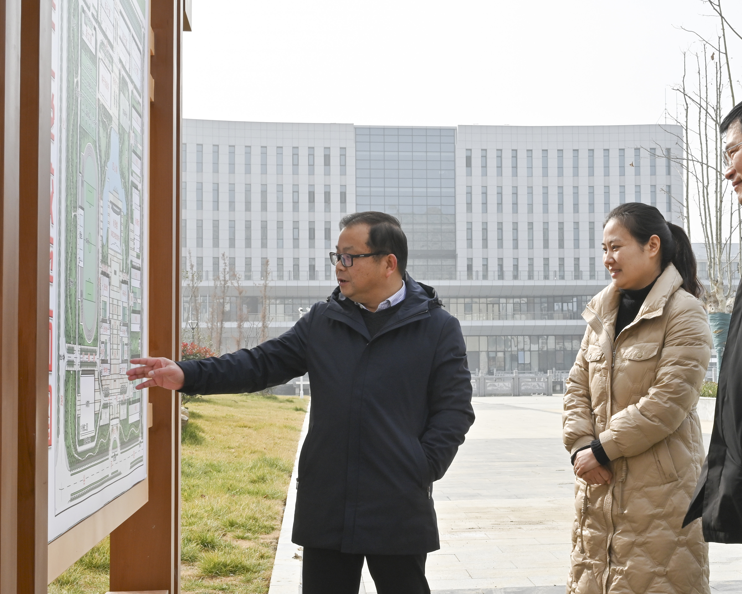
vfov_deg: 28.6
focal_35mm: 53
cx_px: 452
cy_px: 295
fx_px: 1164
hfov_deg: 35.2
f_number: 22
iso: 500
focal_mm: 45
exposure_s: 1/160
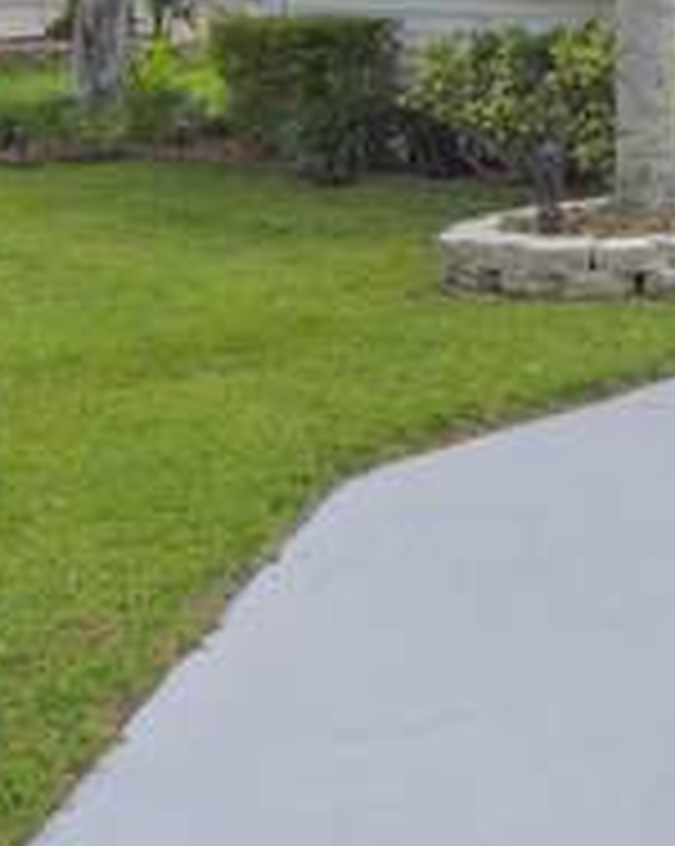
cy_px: -79
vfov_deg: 19.2
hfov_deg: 14.1
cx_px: 1233
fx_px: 2401
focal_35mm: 96
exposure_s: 1/250
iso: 100
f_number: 10
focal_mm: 16
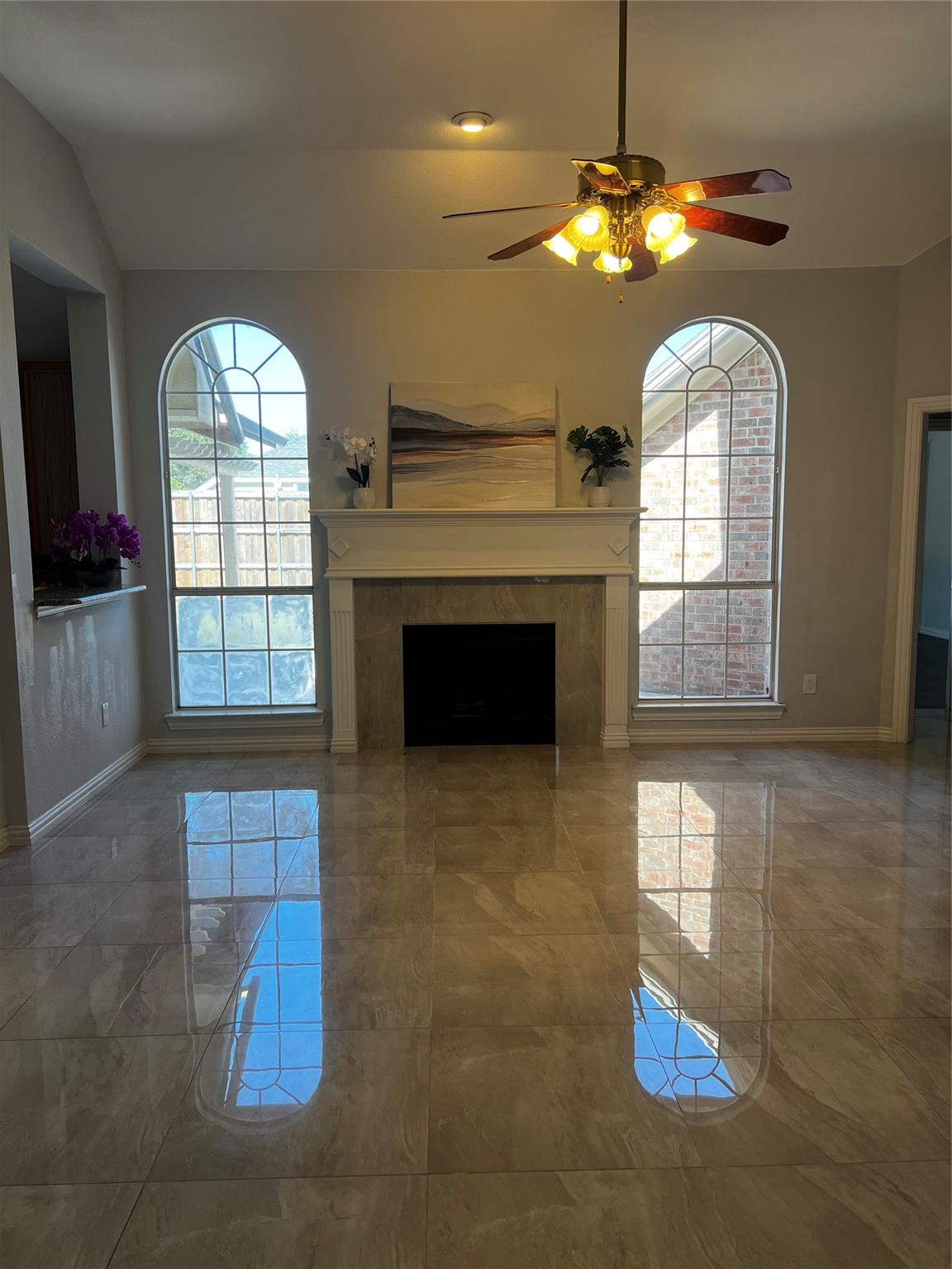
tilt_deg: -6.3
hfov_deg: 53.1
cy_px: 634
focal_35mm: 26
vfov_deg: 67.3
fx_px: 953
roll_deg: +0.8
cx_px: 476
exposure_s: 1/200
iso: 40
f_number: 1.5
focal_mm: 5.7
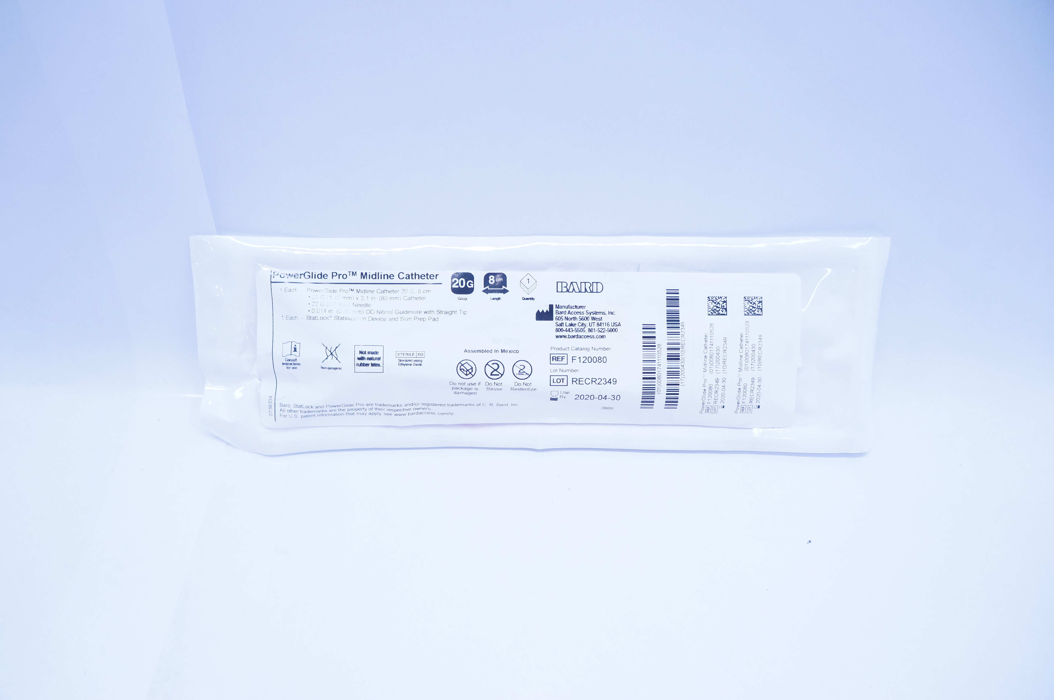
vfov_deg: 47.8
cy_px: 350
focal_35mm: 27
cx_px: 527
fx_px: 790
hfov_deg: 67.4
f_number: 5
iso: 800
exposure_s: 1/200
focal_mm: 18
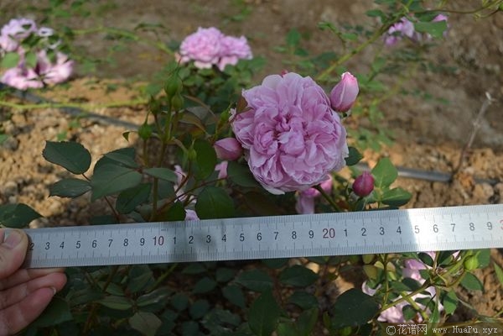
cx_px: 252
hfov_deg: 49.6
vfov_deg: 34.2
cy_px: 168
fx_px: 545
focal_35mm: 39
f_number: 6.3
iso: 100
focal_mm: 26
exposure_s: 1/160
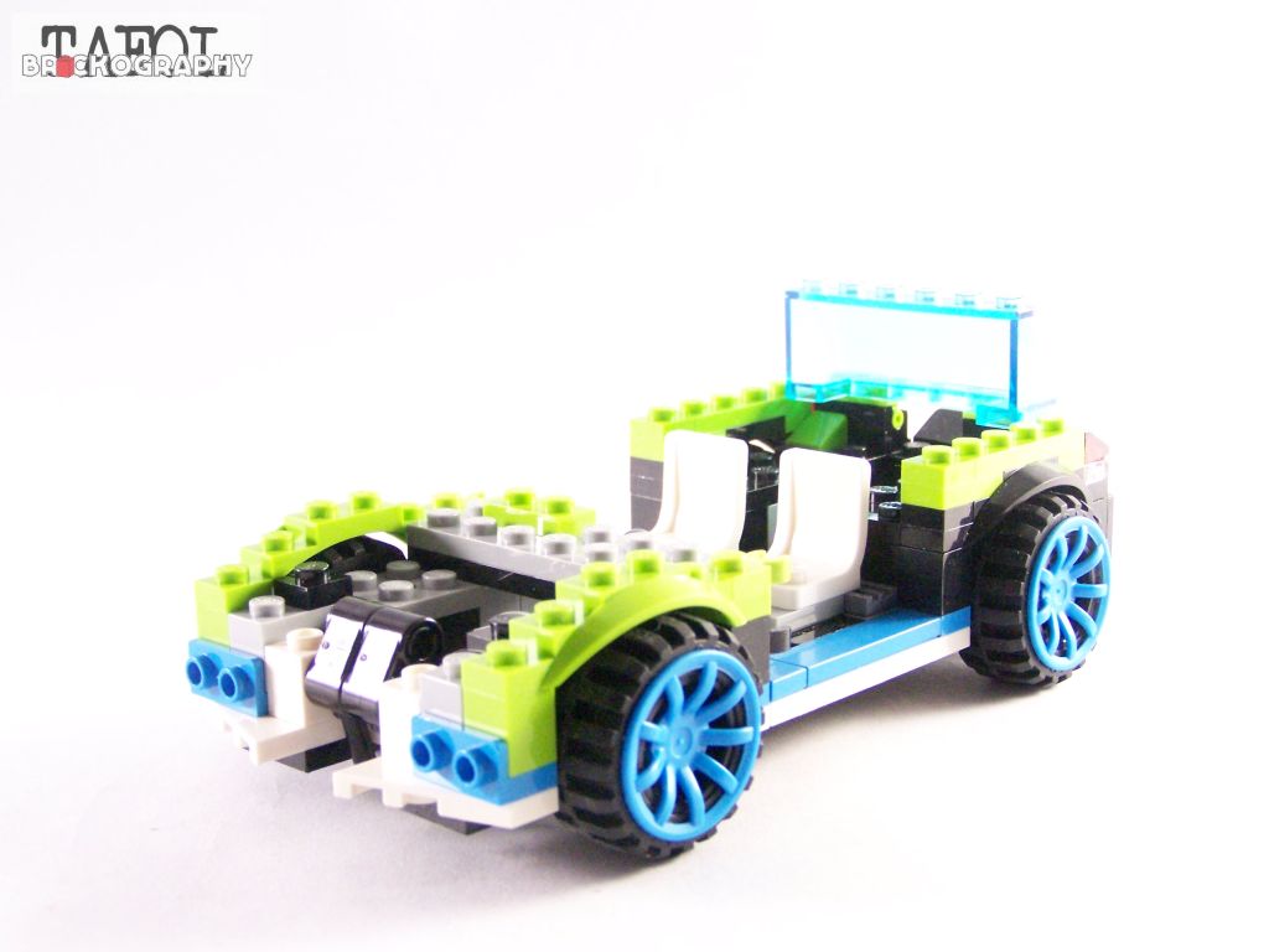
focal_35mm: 56
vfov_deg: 26.1
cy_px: 476
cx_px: 634
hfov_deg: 34.3
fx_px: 2053
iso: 400
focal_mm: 9.3
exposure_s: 1/45
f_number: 3.1
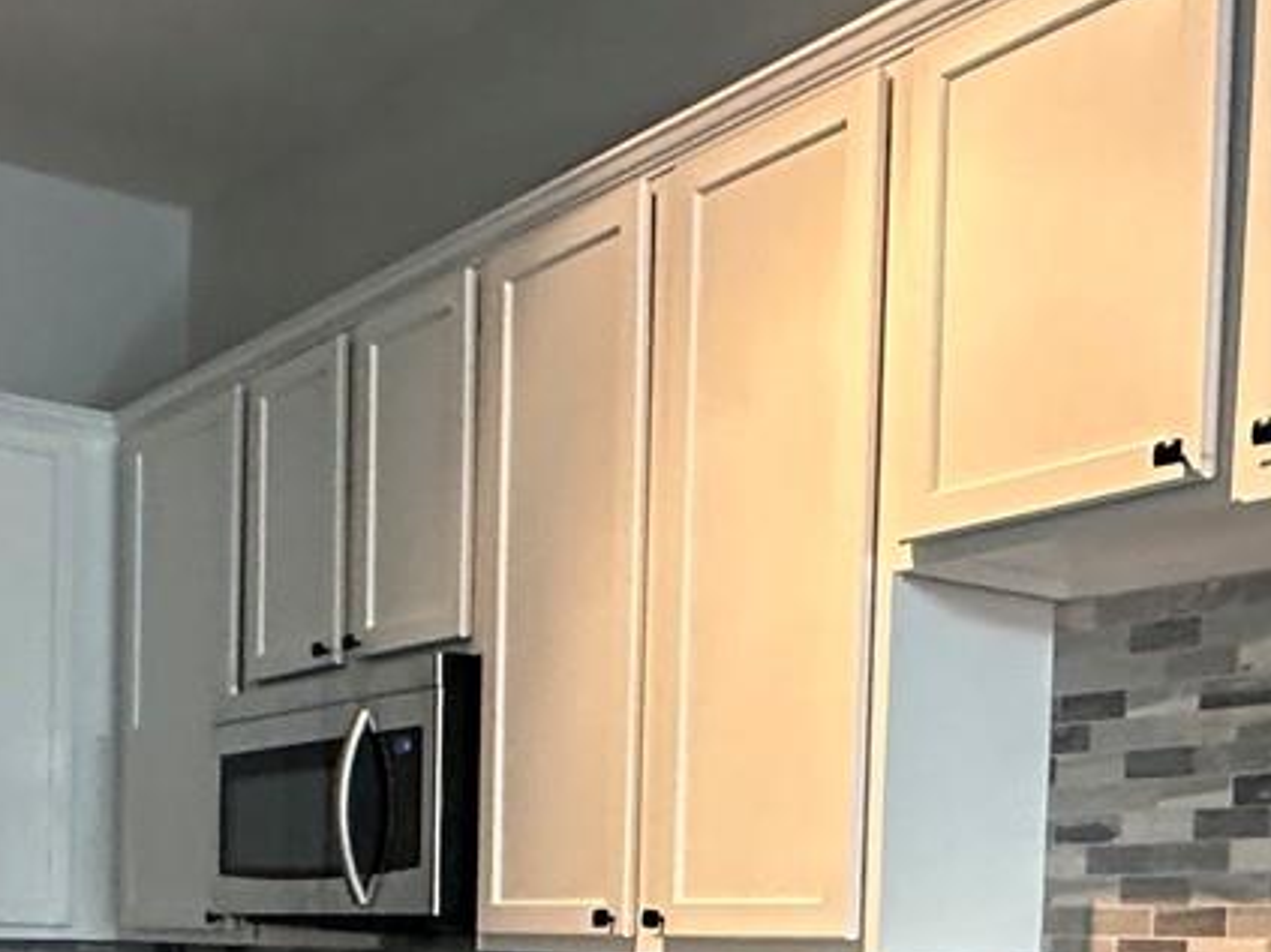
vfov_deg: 25.4
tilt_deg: -4.6
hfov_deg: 35.9
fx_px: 1945
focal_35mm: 53
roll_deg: -2.4
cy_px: 1066
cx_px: 457
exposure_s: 1/60
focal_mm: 2.22
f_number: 2.2
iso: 800
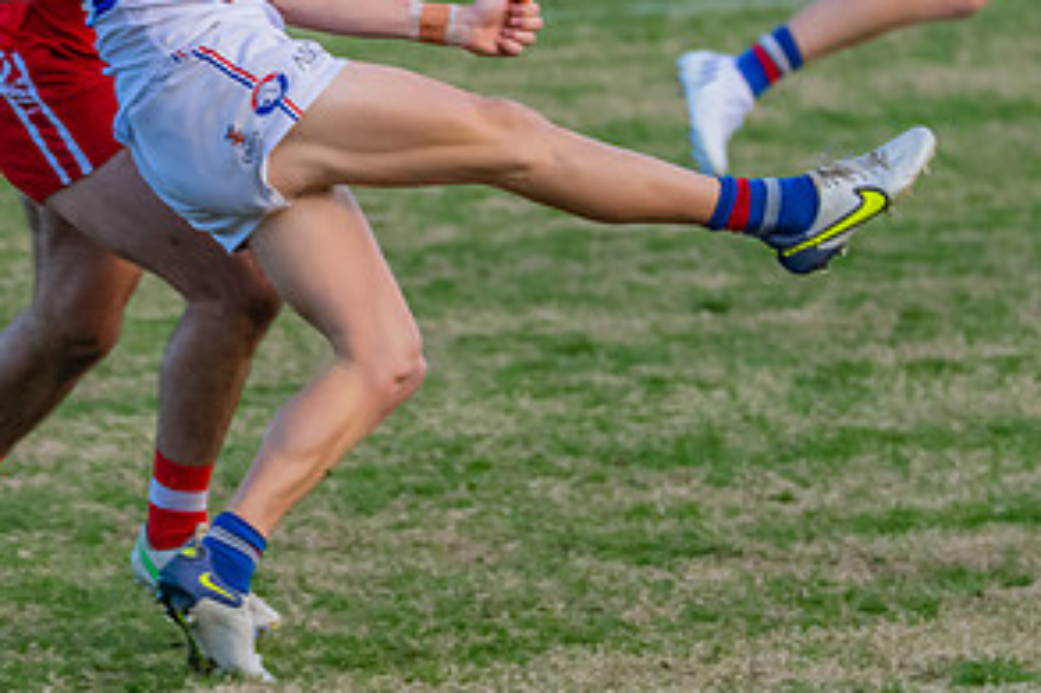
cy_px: 411
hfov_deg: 2.4
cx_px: 752
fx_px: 25316
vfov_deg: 1.6
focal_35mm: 876
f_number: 5.6
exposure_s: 1/1600
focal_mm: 300
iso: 2000
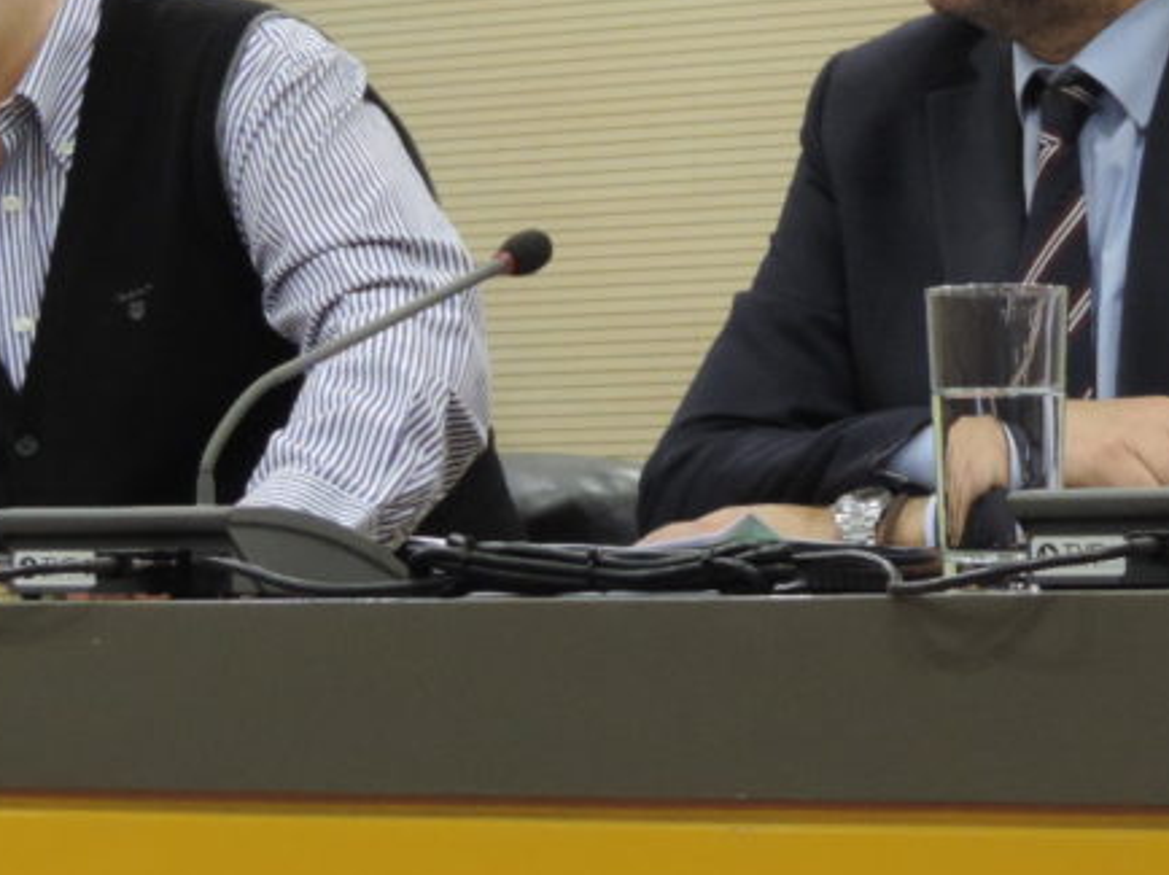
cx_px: 649
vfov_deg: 8.4
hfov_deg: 11.2
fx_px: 5974
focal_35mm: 177
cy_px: 223
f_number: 3.9
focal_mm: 13.3
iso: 500
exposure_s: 1/25
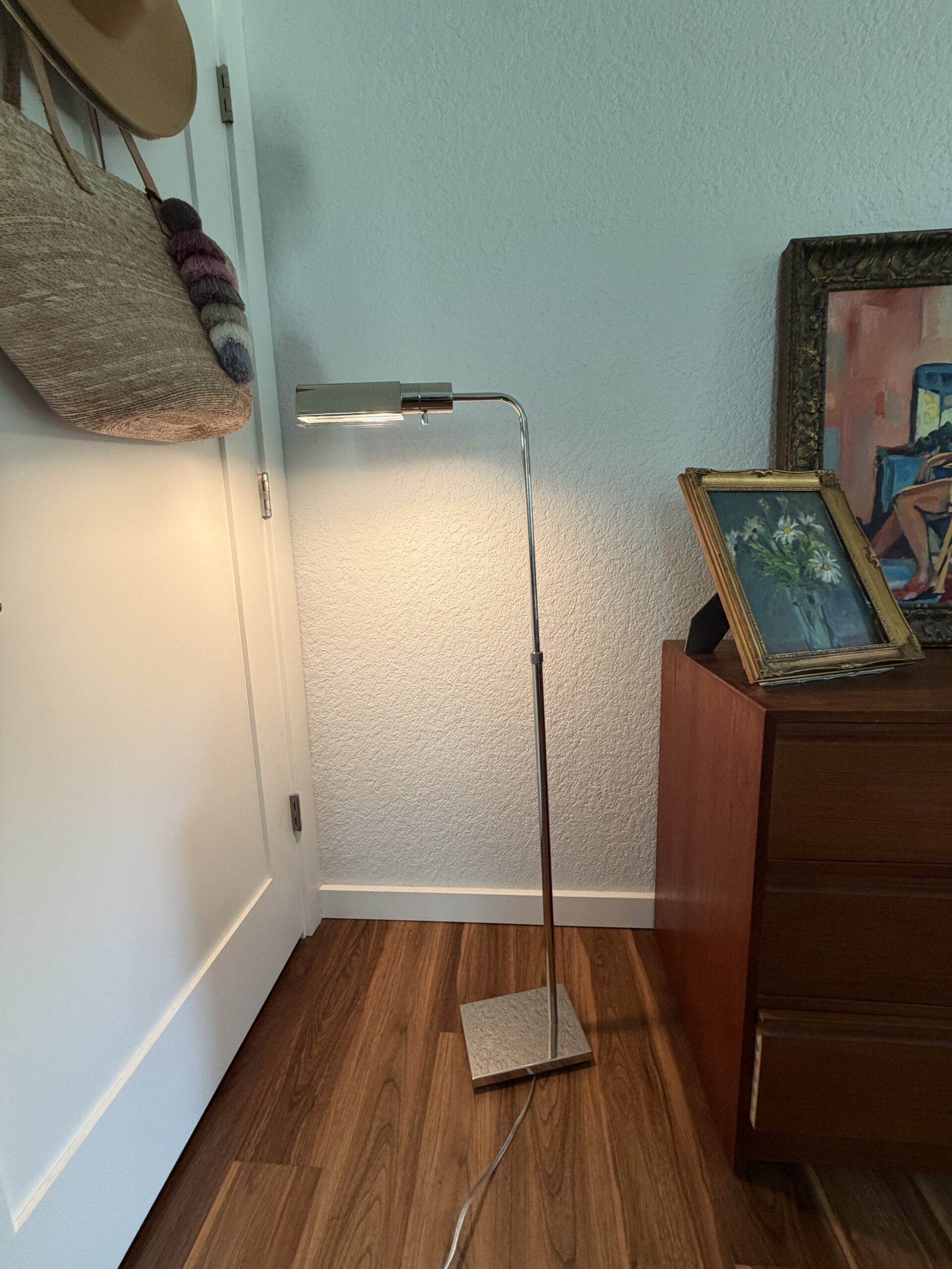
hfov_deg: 85.7
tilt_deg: -9.7
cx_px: 476
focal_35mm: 14
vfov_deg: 102.1
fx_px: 513
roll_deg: +1.7
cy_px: 634
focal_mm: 2.22
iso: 320
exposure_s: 1/120
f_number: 2.2
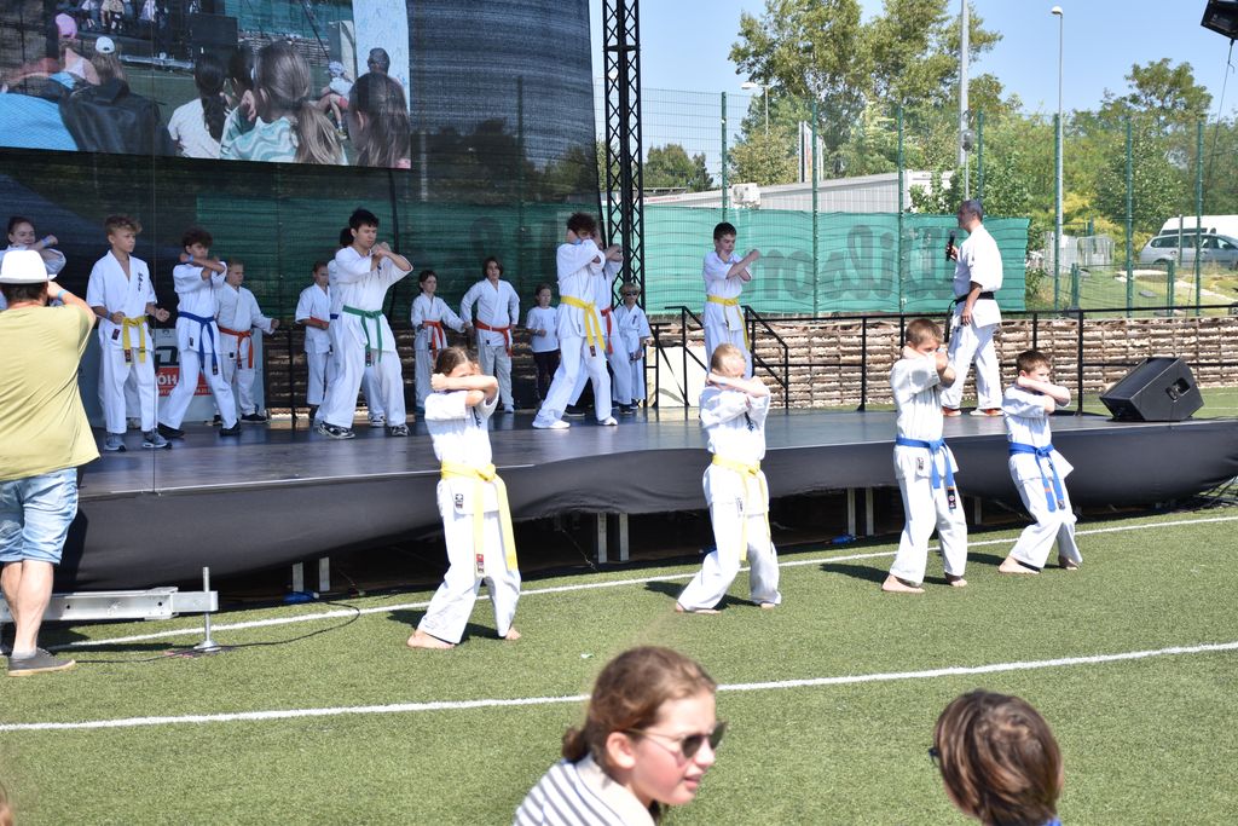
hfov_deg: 33.4
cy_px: 413
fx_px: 2063
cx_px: 619
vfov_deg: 22.6
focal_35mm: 60
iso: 100
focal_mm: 40
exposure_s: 1/500
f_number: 4.5
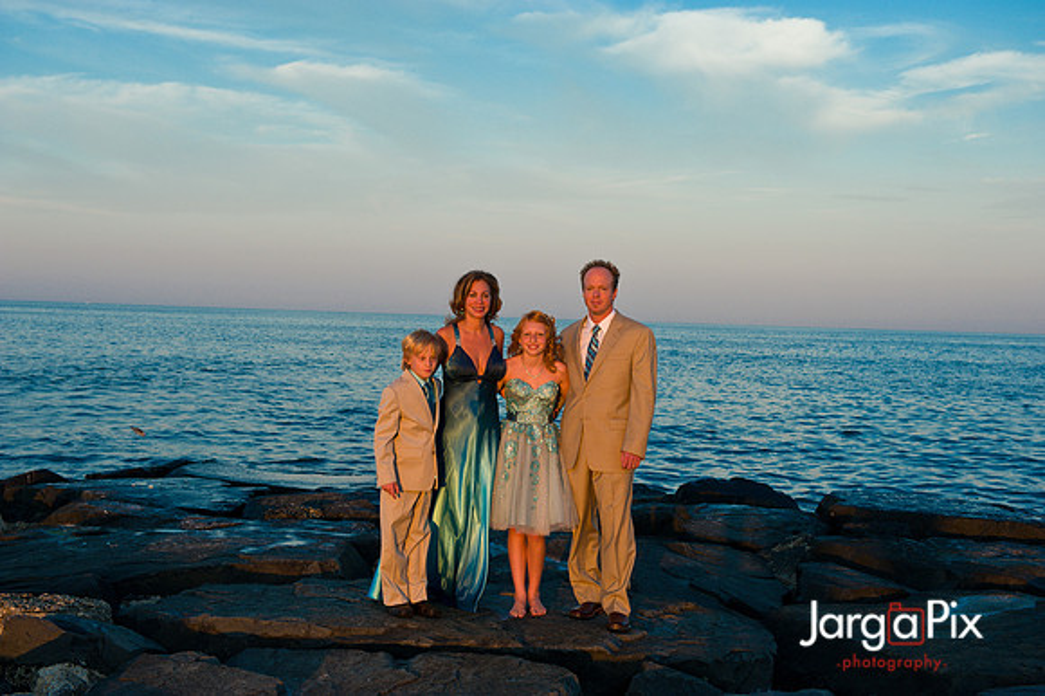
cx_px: 522
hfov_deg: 41.1
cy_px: 348
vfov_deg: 28.0
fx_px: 1392
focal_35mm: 48
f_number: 6.3
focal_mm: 48
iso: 200
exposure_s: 1/200
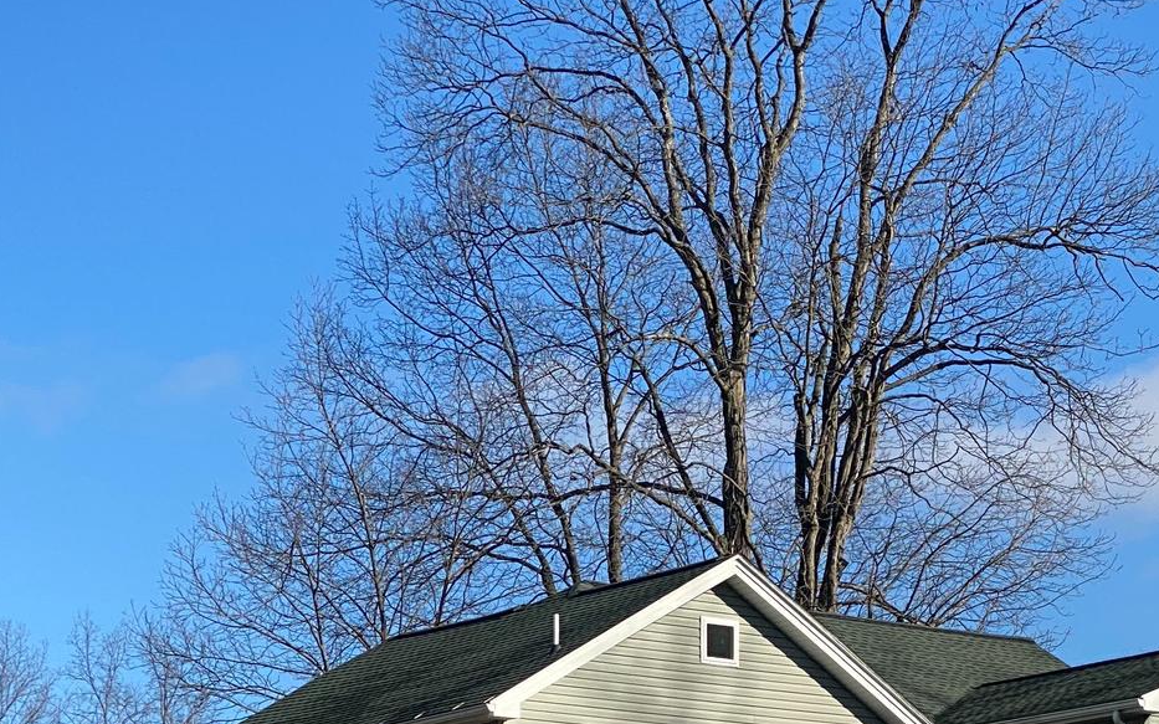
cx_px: 786
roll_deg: +0.2
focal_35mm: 121
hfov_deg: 17.2
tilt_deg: +6.1
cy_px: 822
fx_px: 3822
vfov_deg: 10.7
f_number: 2
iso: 20
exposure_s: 1/1142
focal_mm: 6
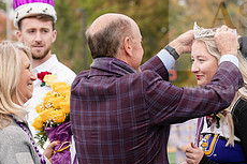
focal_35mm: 252
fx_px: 1728
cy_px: 111
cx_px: 136
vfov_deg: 5.4
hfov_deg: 8.2
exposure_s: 1/640
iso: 320
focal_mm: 100
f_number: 5
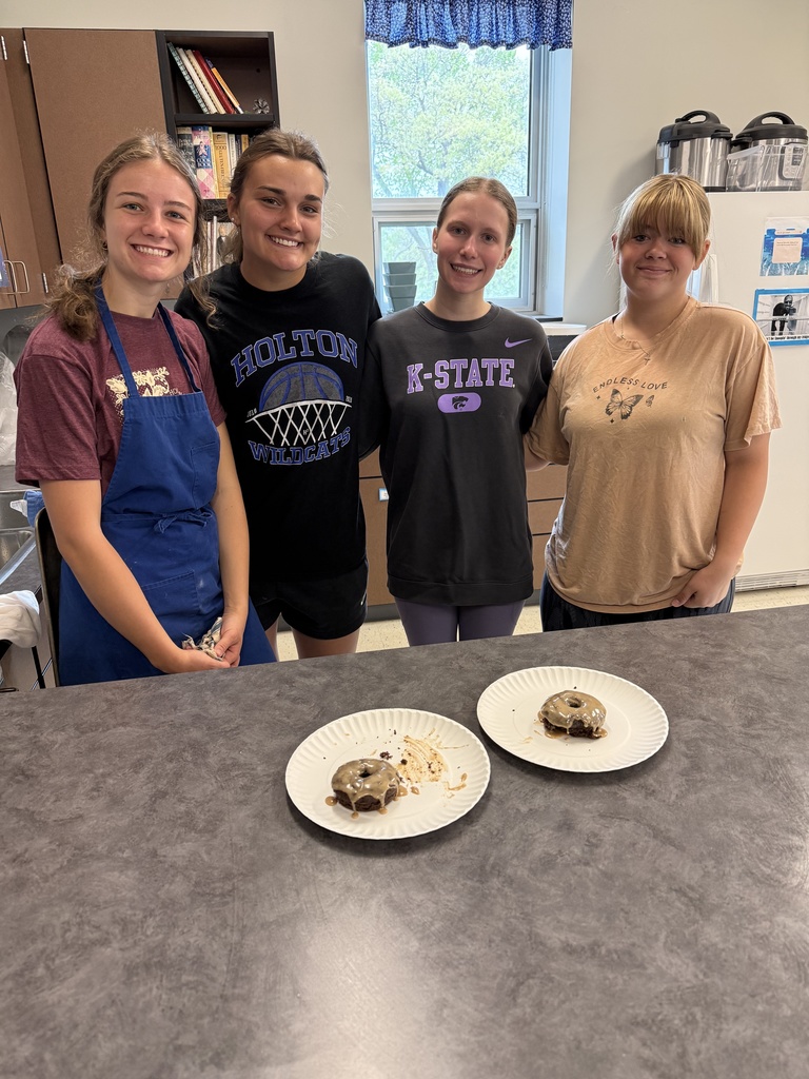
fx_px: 748
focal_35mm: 24
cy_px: 540
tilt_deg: -18.7
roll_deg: +2.2
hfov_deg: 56.8
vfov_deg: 71.6
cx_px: 404
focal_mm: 6.76
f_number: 1.78
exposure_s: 1/60
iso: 250
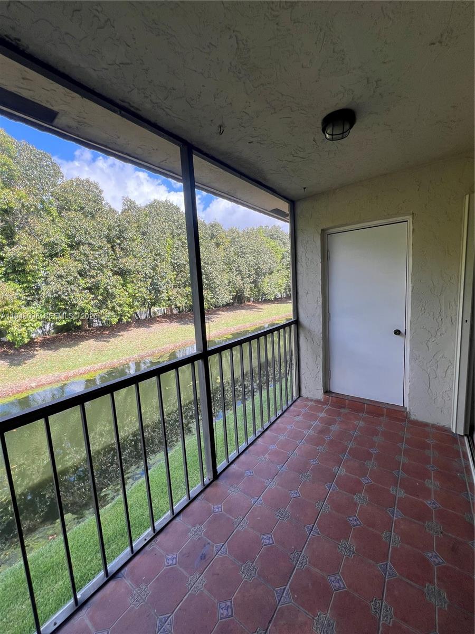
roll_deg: +3.7
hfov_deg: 89.9
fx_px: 238
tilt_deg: -6.9
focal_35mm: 13
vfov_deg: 106.2
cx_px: 238
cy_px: 317
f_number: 1.8
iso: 32
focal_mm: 1.57
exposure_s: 1/201
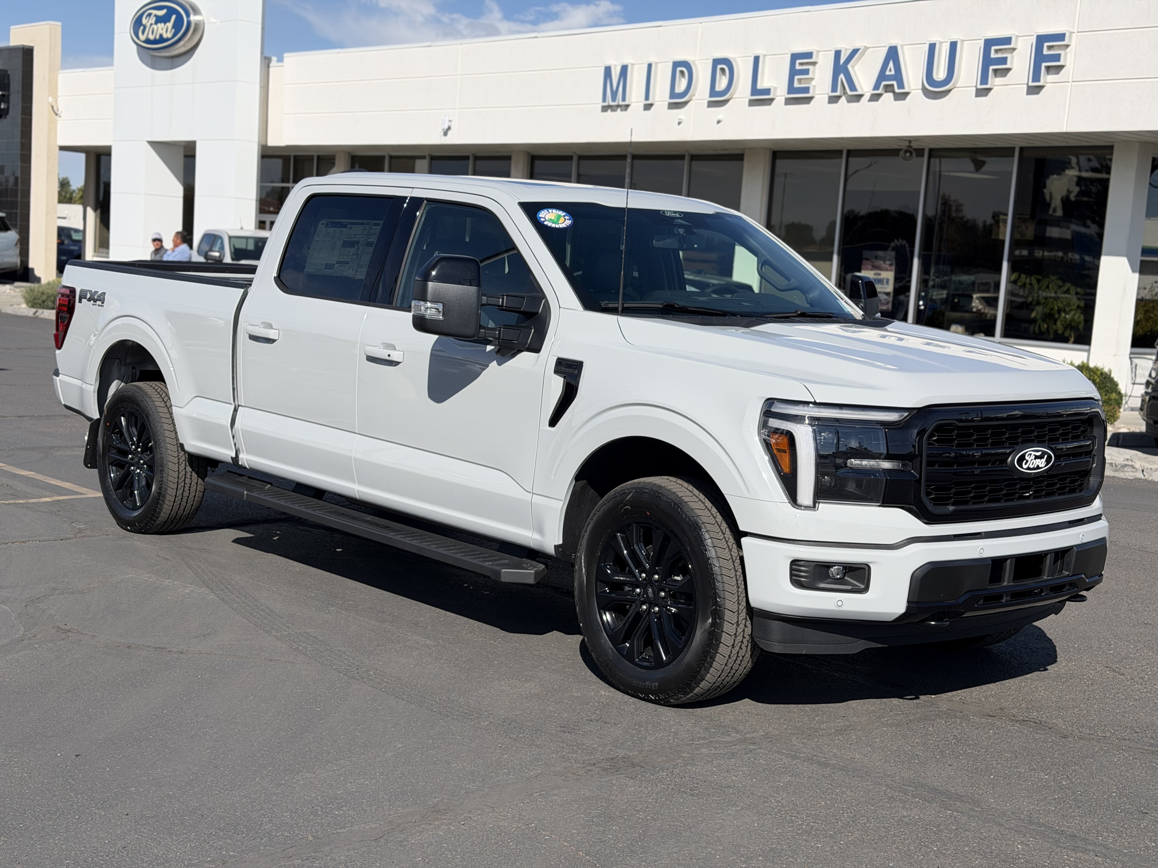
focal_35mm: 48
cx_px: 579
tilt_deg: -6.1
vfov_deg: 30.3
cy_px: 434
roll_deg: -3.8
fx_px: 1606
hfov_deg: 39.7
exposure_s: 1/7143
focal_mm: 6.76
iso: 80
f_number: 1.78
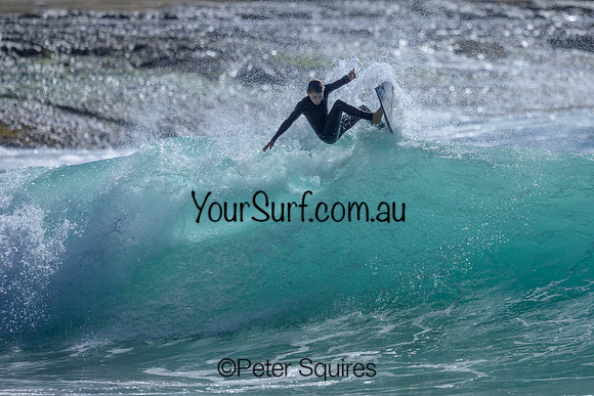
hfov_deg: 1.9
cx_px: 396
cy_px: 172
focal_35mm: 1090
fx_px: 17986
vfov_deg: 1.3
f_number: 6.3
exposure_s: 1/2000
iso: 1250
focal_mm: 800
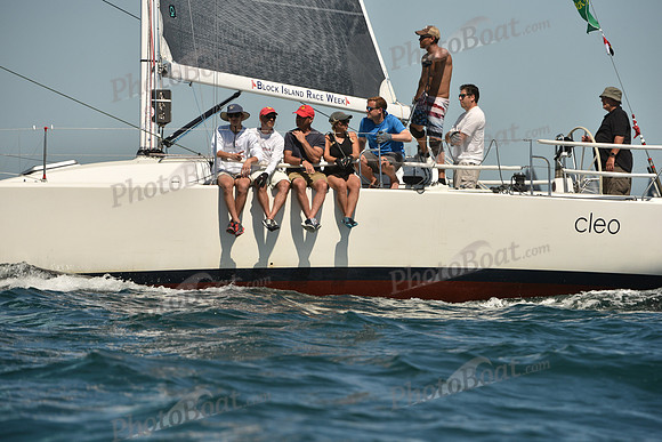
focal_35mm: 340
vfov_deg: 4.0
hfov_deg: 6.1
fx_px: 6253
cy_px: 221
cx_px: 331
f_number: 7.1
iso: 250
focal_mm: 340
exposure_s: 1/1600
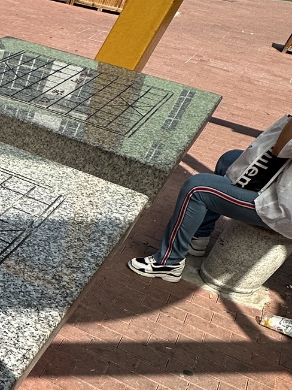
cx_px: -144
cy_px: 375
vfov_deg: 39.5
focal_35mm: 43
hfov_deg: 25.4
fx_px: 484
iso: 50
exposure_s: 1/1949
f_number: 2.2
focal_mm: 2.22
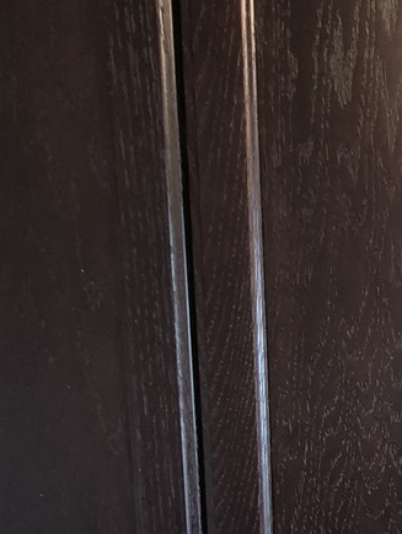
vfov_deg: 37.4
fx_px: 665
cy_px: 575
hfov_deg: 28.0
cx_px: 520
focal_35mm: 43
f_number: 2.2
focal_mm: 1.74
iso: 320
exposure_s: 1/60
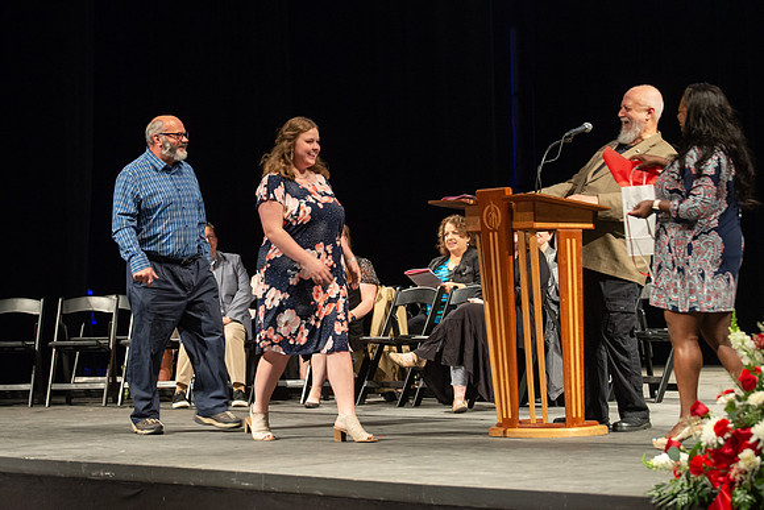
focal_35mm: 121
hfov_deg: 17.0
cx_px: 267
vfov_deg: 11.4
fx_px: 2558
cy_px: 258
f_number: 4
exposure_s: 1/100
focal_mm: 92
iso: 1600
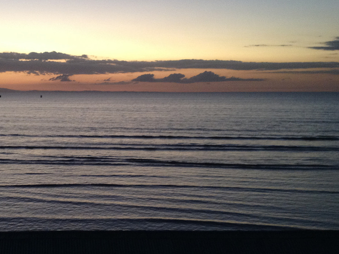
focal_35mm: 60
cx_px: 65
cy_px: 134
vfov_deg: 24.4
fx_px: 588
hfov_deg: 31.3
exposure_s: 1/20
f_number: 2.4
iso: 125
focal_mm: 4.28
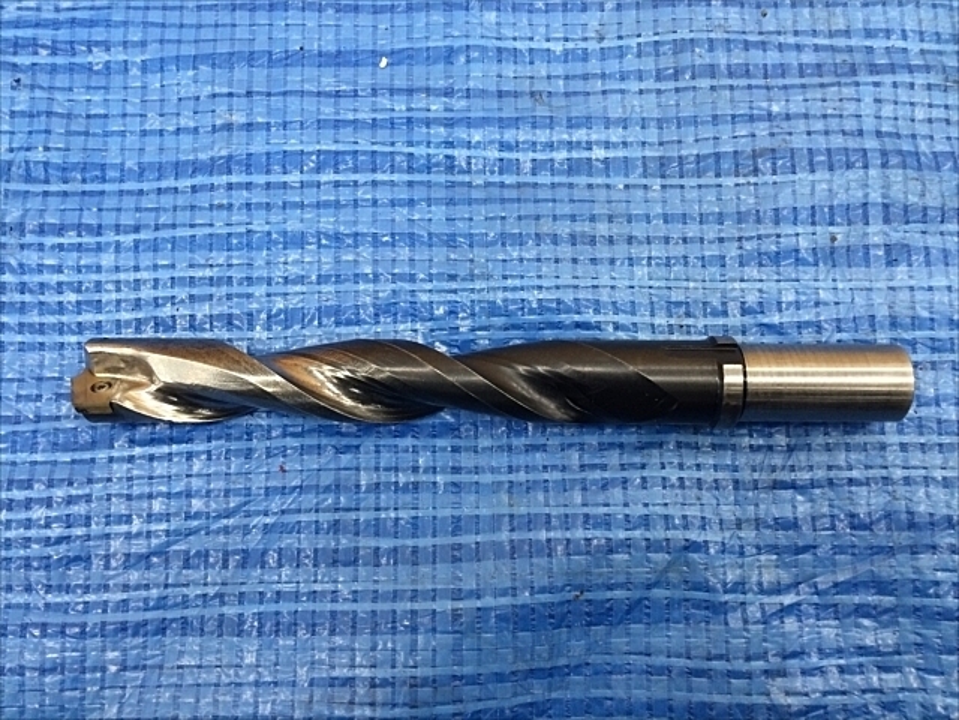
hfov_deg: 61.7
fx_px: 803
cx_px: 480
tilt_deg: -82.2
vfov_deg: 48.2
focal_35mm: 29
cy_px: 360
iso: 125
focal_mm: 4.15
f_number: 2.2
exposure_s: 1/30
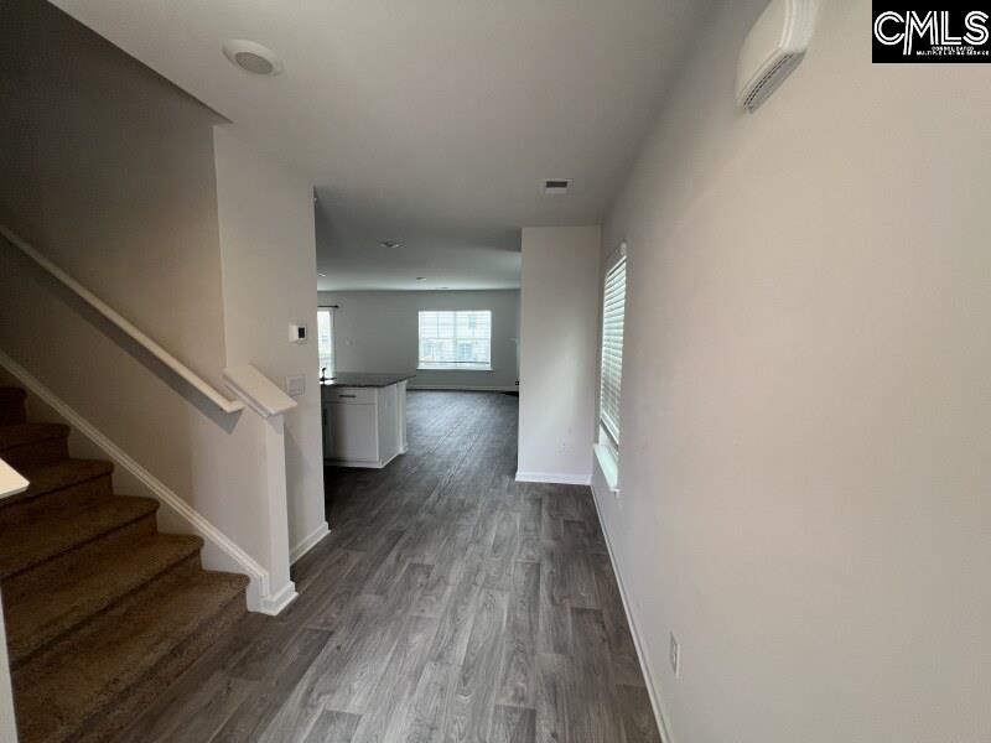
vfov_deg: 89.9
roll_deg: -0.1
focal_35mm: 13
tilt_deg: -5.7
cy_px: 372
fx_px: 372
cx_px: 496
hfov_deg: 106.2
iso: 160
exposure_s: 1/120
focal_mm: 1.57
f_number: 1.8
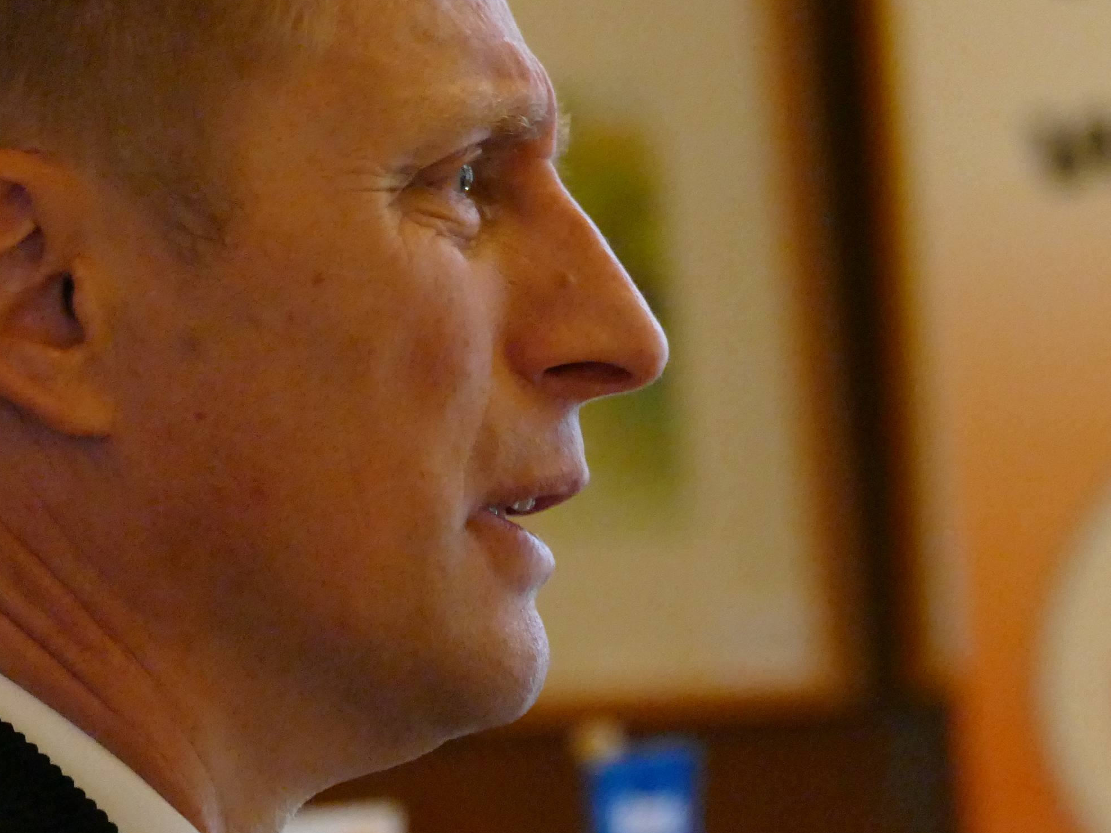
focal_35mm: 408
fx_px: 13094
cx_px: 392
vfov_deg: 3.6
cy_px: 239
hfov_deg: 4.9
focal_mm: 78.73
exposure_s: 1/100
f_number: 4
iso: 3200
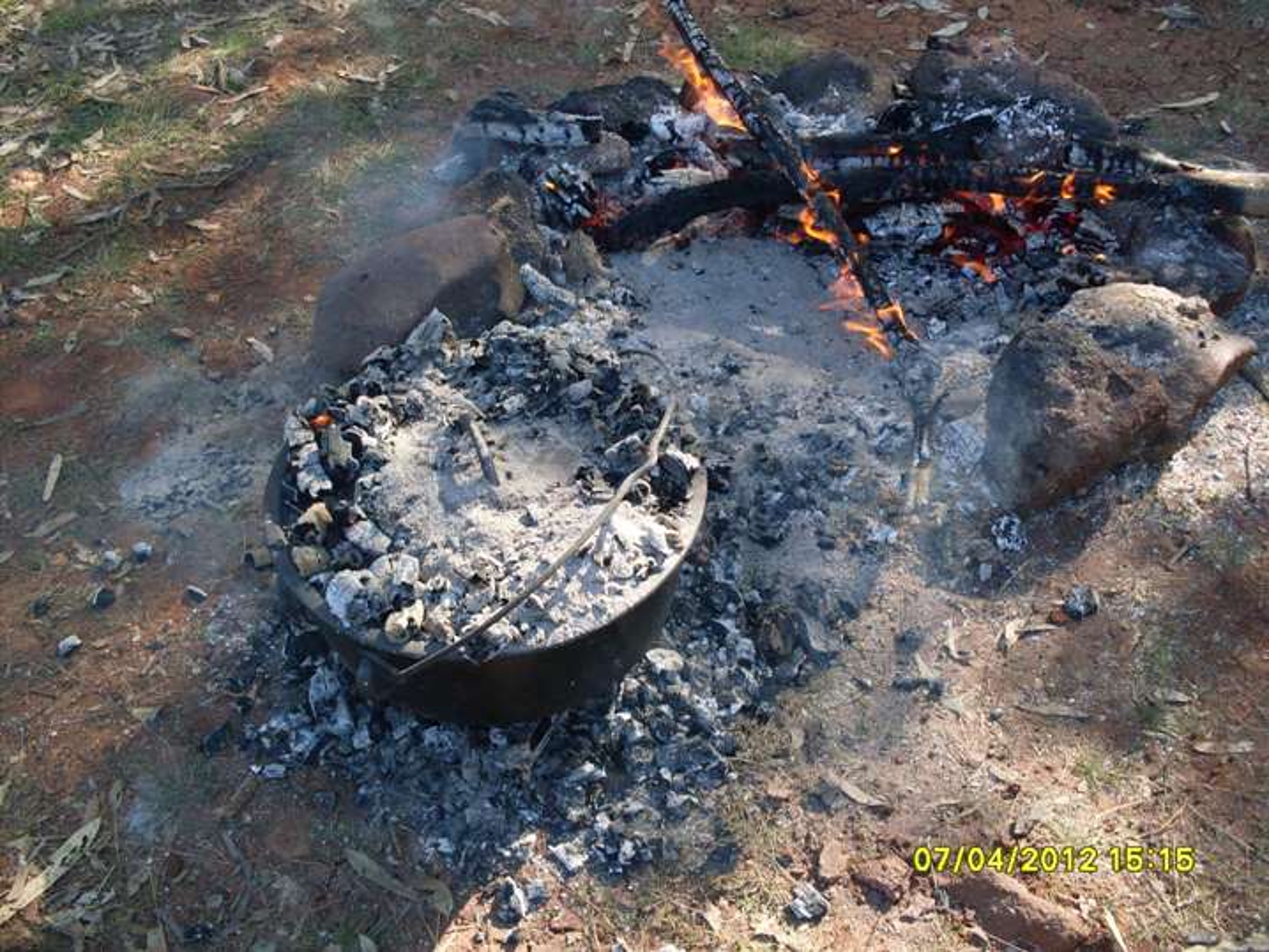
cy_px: 476
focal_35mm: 38
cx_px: 634
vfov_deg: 37.7
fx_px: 1394
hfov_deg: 49.0
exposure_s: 1/180
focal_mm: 6.3
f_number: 2.8
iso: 80
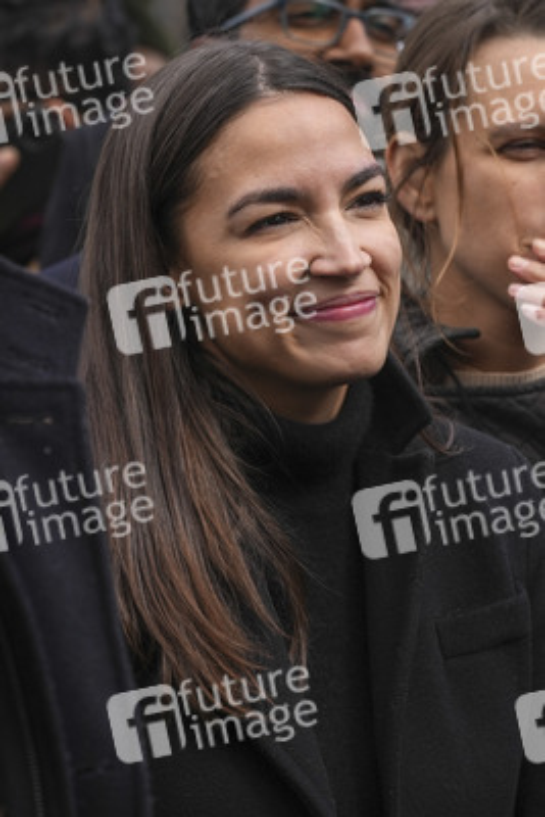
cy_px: 408
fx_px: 4878
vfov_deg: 9.6
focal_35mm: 215
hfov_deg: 6.4
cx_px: 272
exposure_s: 1/400
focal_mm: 215
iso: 400
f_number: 11
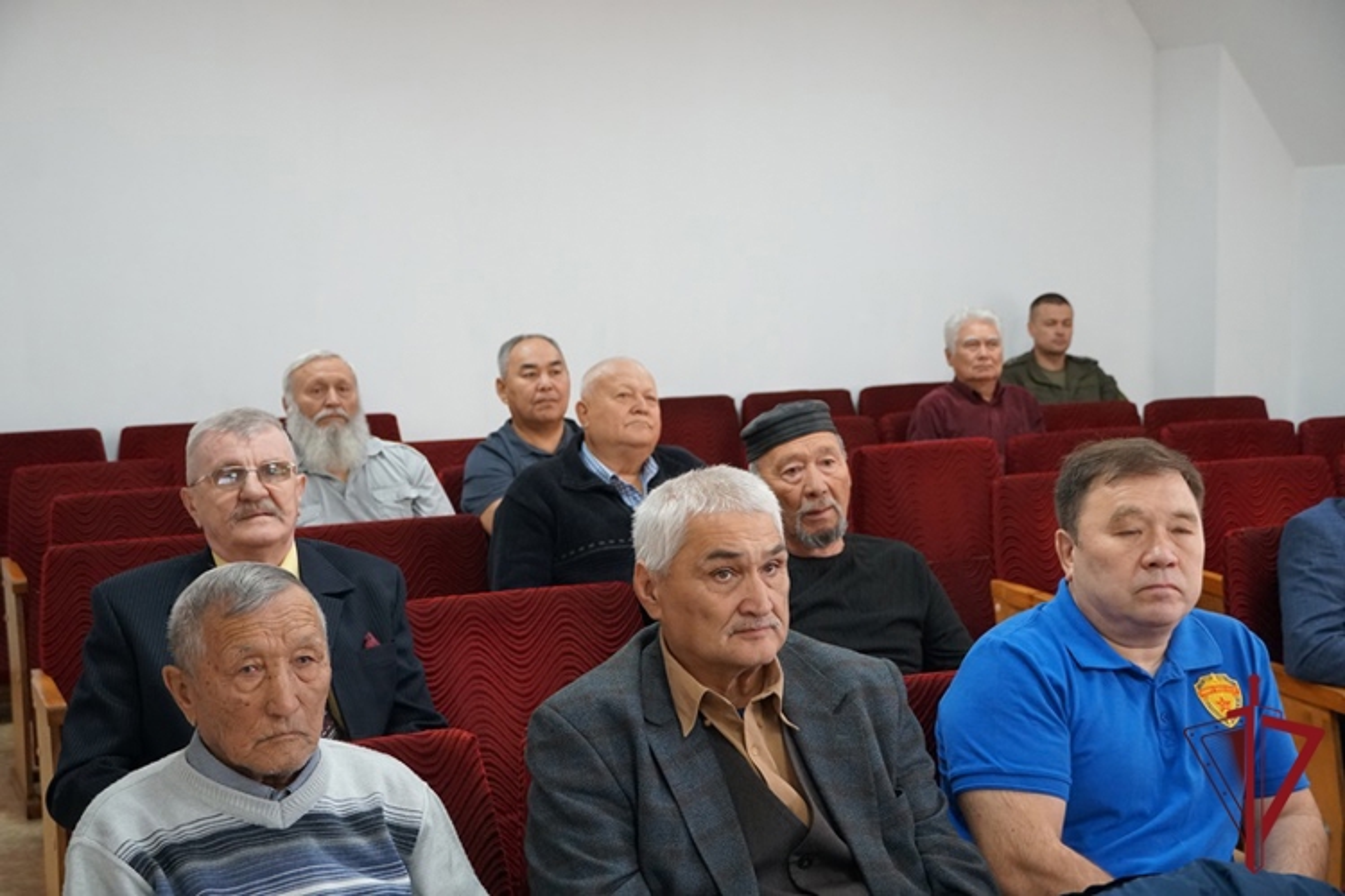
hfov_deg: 38.9
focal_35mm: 51
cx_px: 672
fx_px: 1905
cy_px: 448
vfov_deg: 26.5
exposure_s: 1/160
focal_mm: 34
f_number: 4.5
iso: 2000
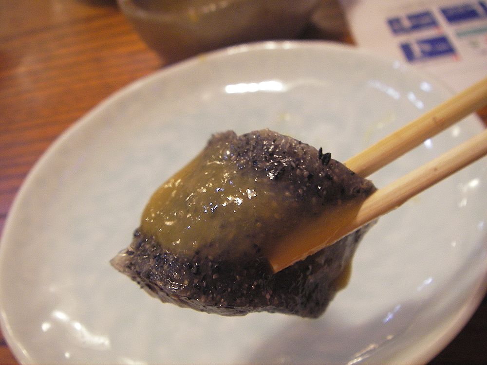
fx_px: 535
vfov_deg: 37.7
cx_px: 244
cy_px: 182
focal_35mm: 38
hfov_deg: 49.0
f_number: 3.3
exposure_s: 1/4
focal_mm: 6.3
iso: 100
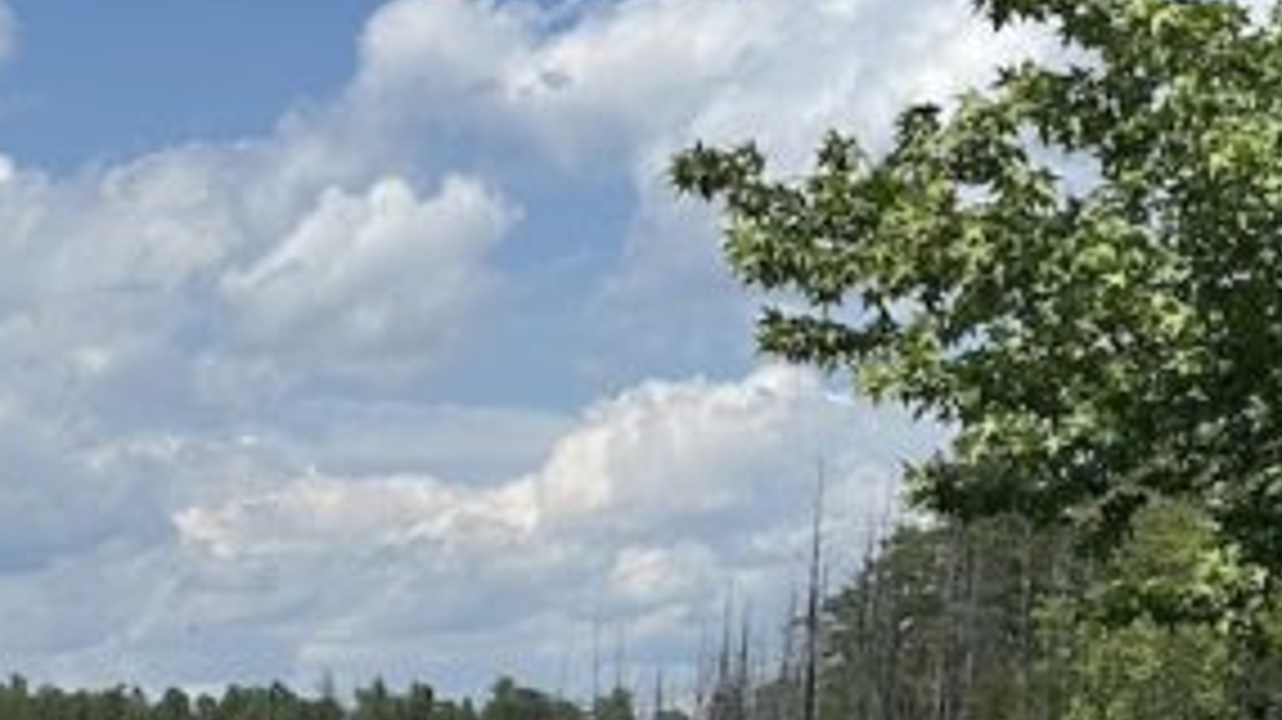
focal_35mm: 94
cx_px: -45
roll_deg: -1.8
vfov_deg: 12.7
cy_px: 724
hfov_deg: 21.8
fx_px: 3194
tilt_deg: +1.9
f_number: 1.78
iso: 80
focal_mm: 6.86
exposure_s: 1/8929
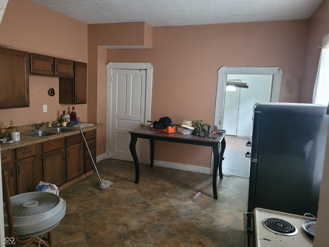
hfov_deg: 67.3
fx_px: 247
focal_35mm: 26
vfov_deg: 53.1
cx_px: 164
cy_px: 124
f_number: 1.8
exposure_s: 1/40
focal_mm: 5.4
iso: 500
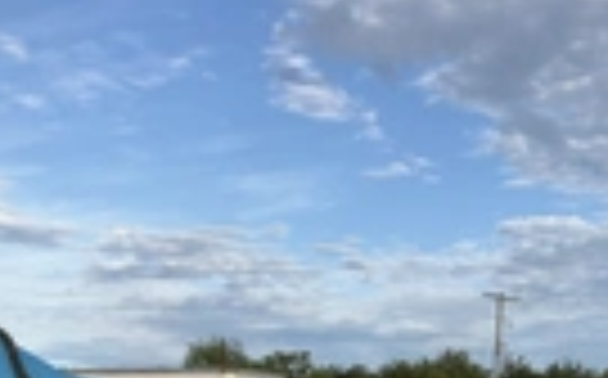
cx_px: 540
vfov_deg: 13.7
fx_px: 1506
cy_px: 522
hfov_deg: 22.3
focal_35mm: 91
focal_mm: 3
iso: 25
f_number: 1.8
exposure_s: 1/1144
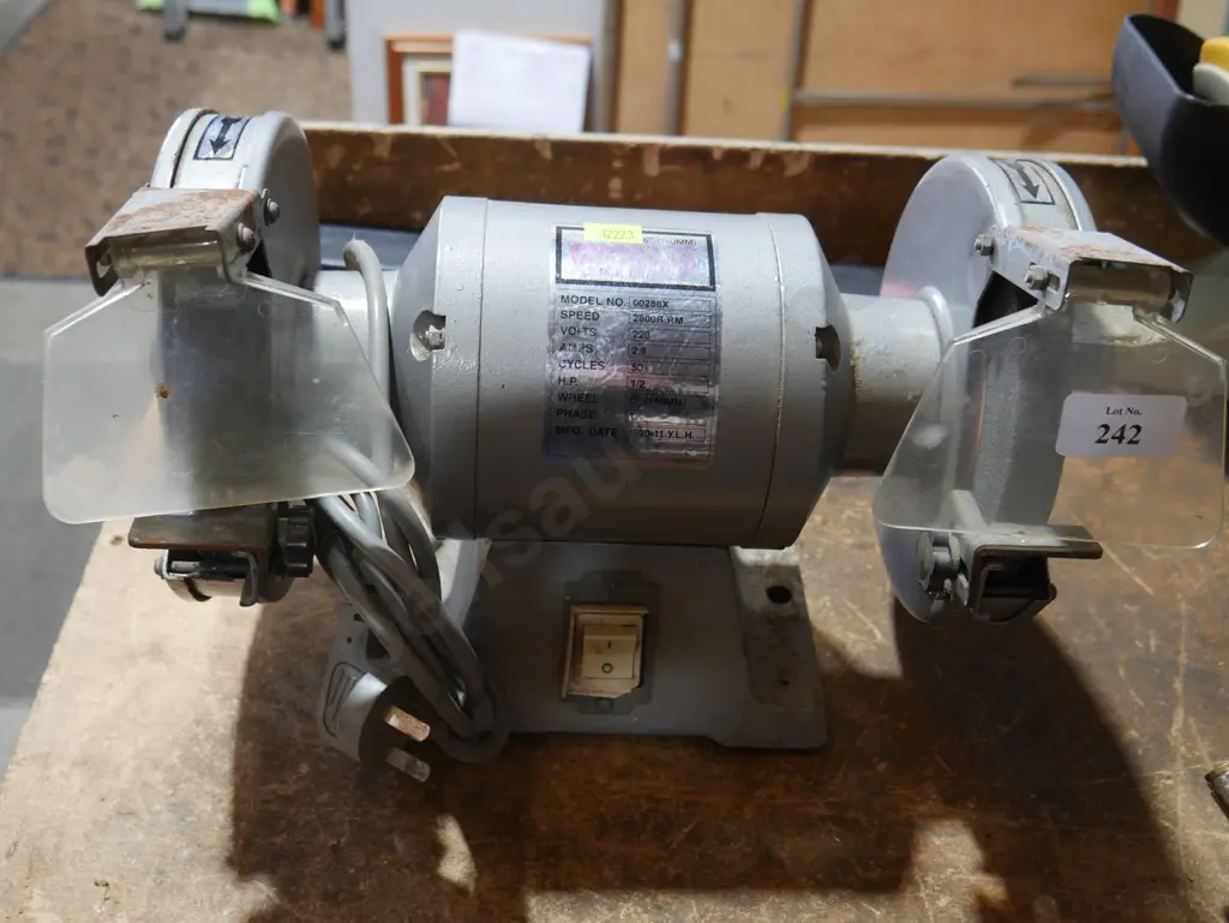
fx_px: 1421
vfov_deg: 36.0
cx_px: 614
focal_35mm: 40
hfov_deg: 46.8
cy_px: 462
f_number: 4.4
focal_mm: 20
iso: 500
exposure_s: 1/60
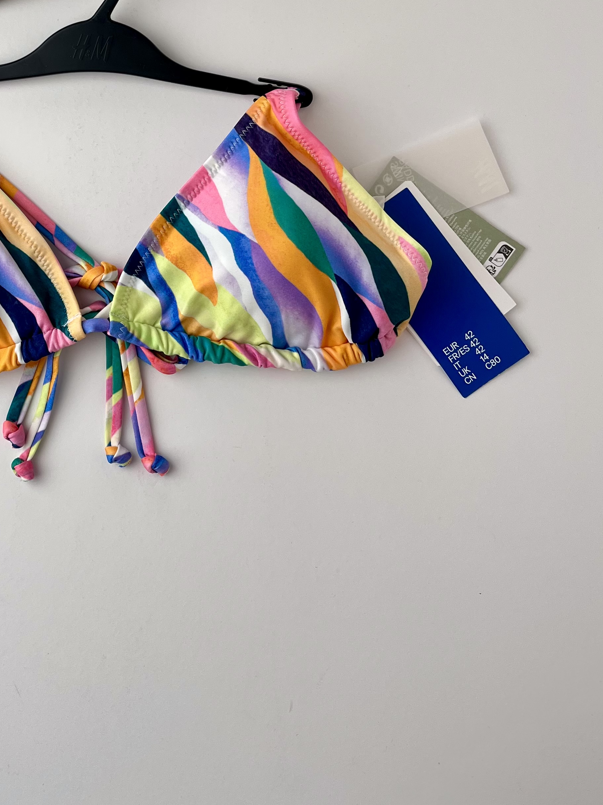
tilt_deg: -82.4
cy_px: 224
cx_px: 125
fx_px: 999
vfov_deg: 42.8
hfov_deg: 32.7
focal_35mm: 43
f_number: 1.6
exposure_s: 1/258
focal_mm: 5.1
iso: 40
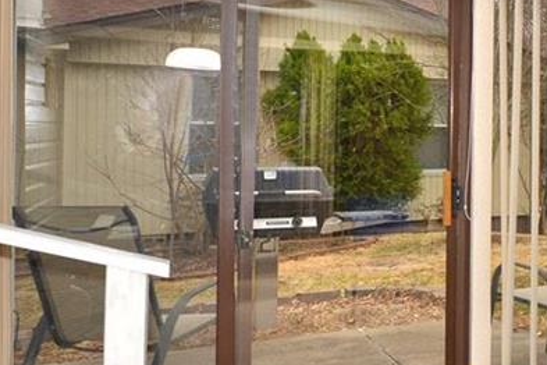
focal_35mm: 57
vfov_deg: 23.7
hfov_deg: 22.6
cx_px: 955
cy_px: 140
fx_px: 866
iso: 250
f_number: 8
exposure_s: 1/125
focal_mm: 14
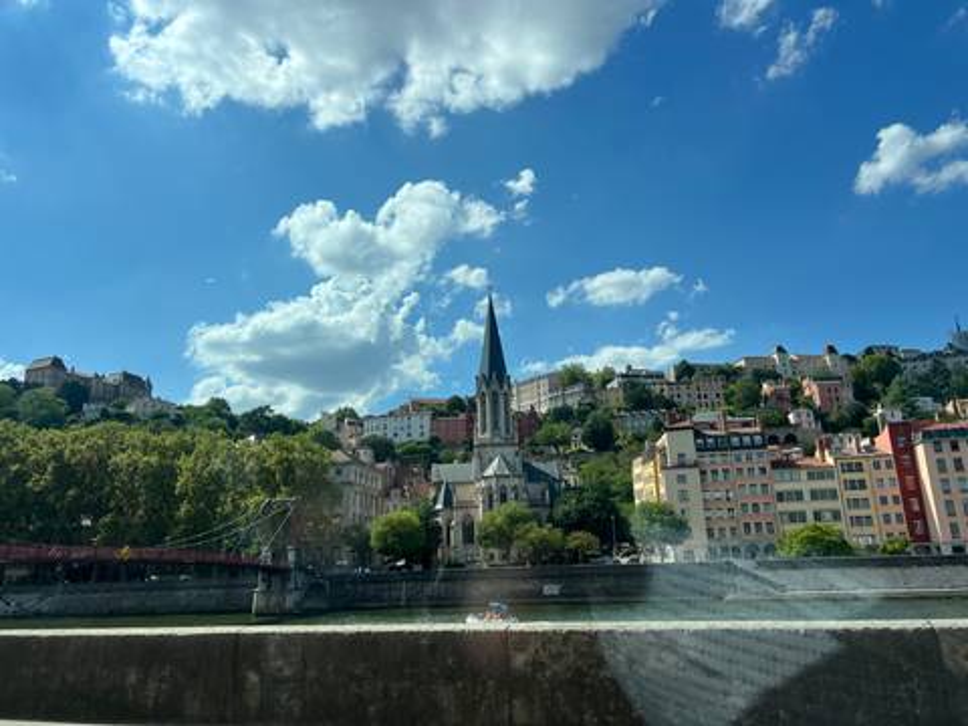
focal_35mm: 26
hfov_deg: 67.3
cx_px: 484
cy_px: 363
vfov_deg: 53.1
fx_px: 727
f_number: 1.5
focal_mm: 5.7
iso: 50
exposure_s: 1/5882
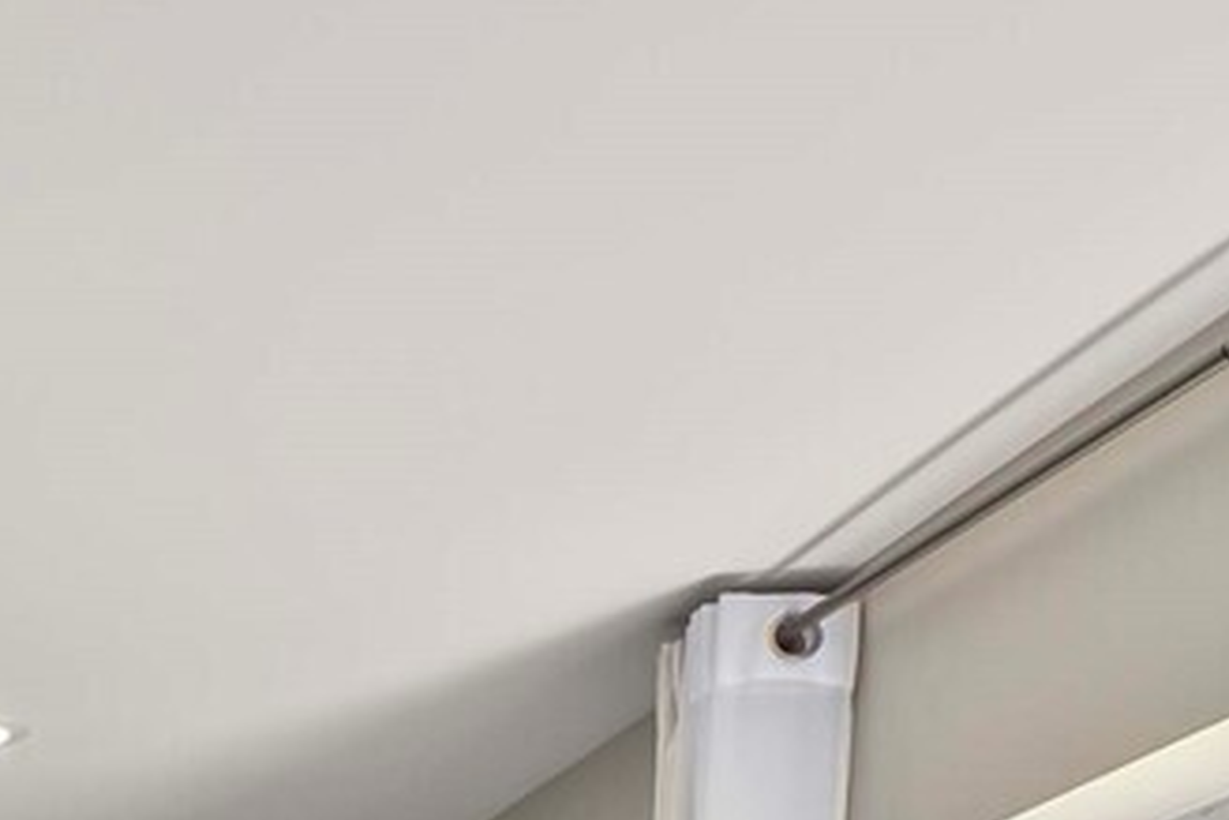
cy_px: 1805
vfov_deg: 12.4
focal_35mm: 93
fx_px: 3176
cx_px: -798
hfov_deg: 18.4
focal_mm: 18
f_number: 7.1
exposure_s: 1/25
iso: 1000
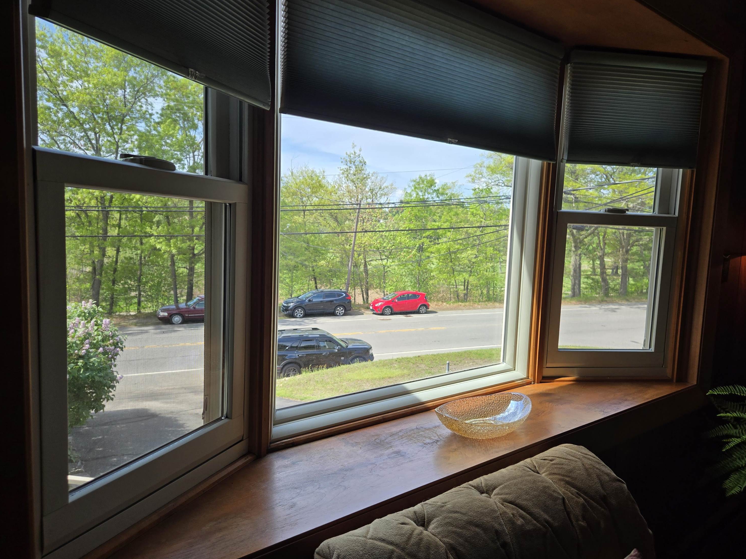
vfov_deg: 56.8
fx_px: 517
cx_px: 387
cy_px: 276
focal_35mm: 24
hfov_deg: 71.6
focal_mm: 5.4
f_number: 1.8
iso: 25
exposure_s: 1/539
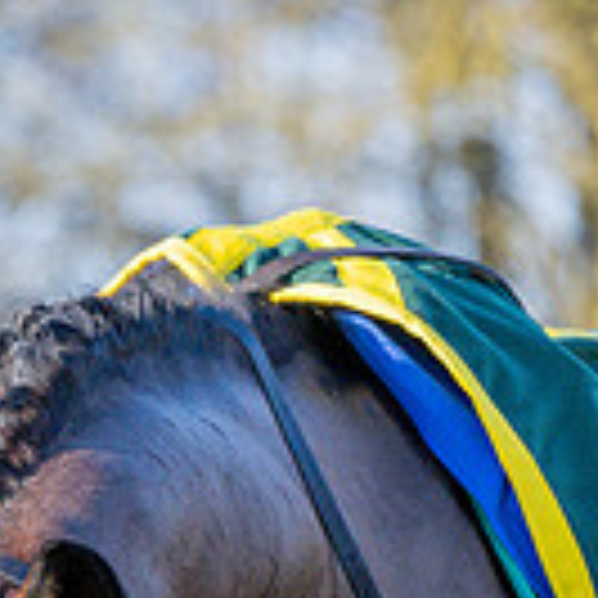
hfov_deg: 2.1
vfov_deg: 2.1
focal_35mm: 816
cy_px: 788
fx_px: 15948
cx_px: 390
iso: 400
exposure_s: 1/1000
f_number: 5
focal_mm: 150
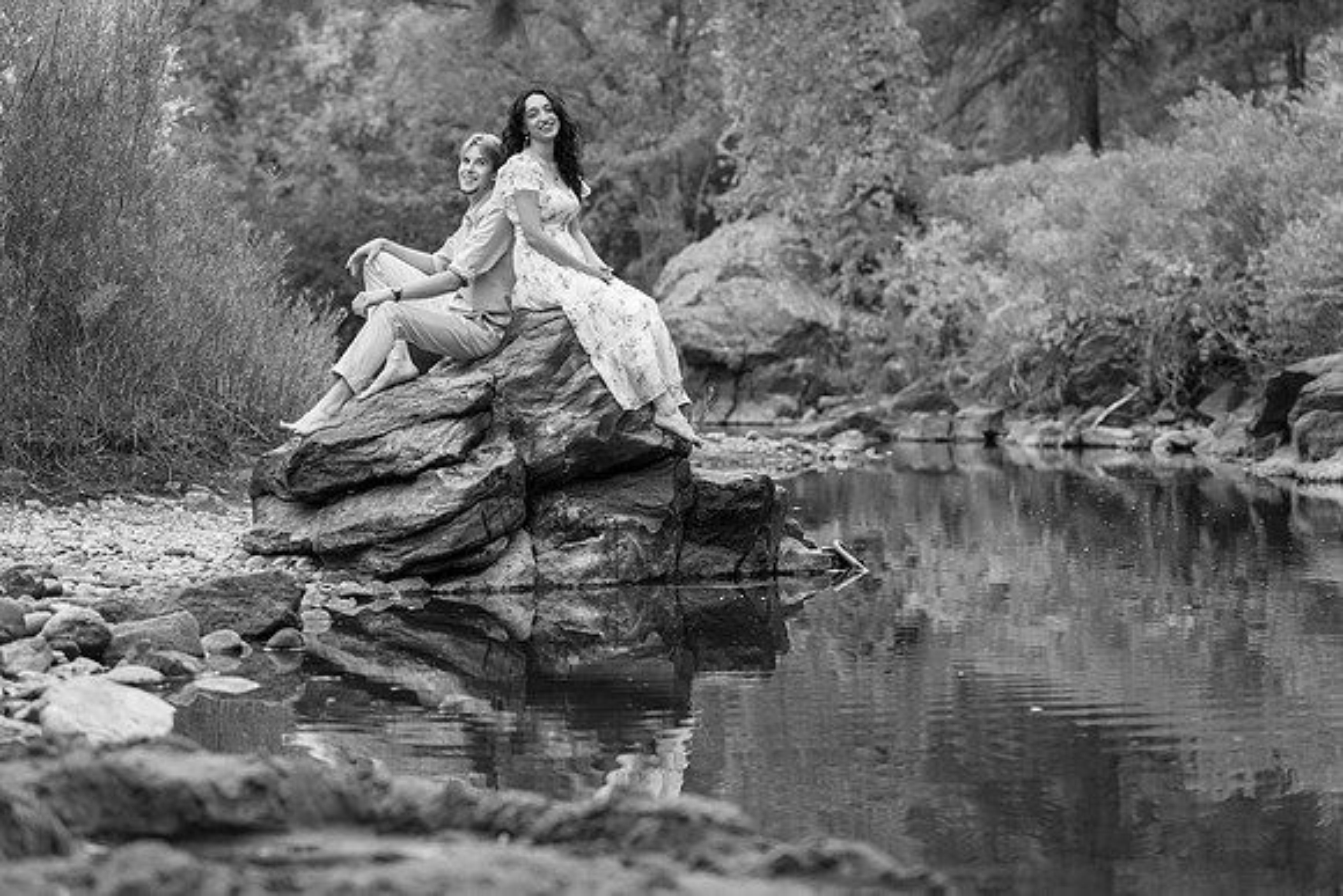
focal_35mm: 109
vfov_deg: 12.6
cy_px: 448
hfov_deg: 18.8
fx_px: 4067
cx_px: 672
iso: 1000
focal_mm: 109
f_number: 3.5
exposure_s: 1/200
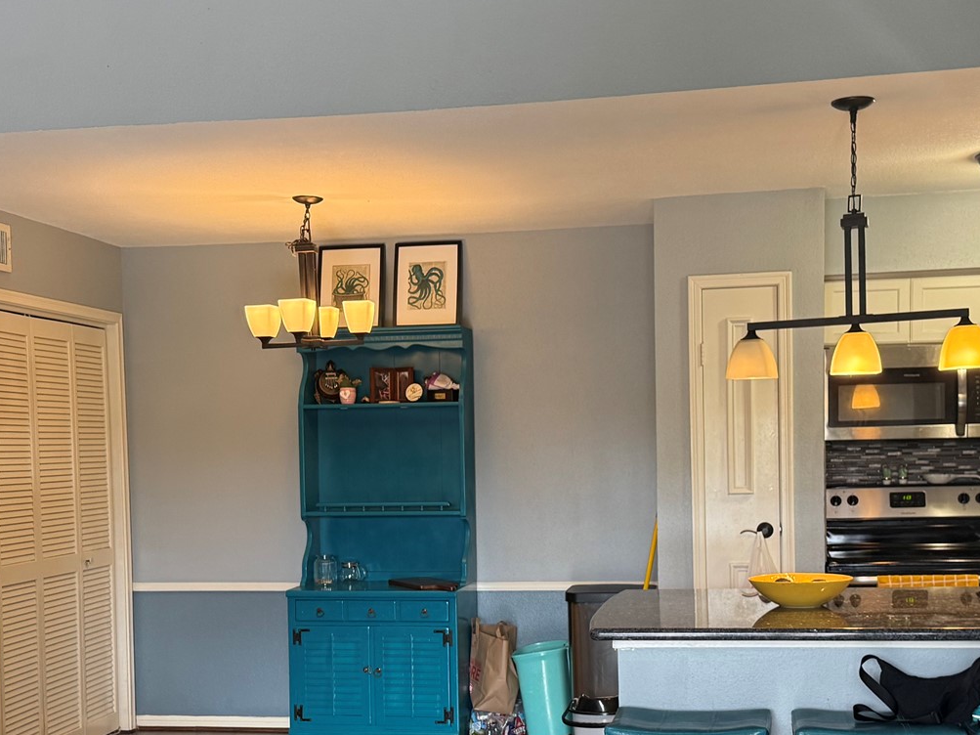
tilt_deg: -2.0
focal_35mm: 49
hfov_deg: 38.9
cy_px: 493
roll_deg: +0.3
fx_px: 1387
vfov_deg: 29.5
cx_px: 490
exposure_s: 1/120
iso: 250
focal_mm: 6.76
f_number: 1.78
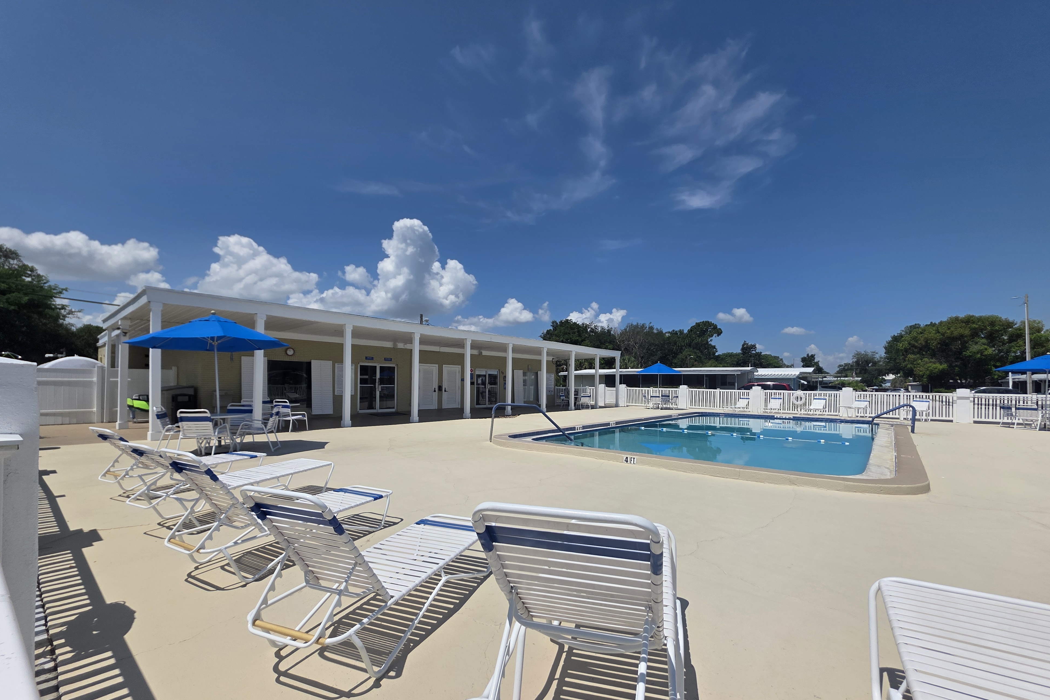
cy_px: 381
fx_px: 408
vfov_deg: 81.0
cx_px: 538
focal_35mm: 14
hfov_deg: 104.2
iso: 40
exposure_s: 1/5750
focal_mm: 2.2
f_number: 1.9
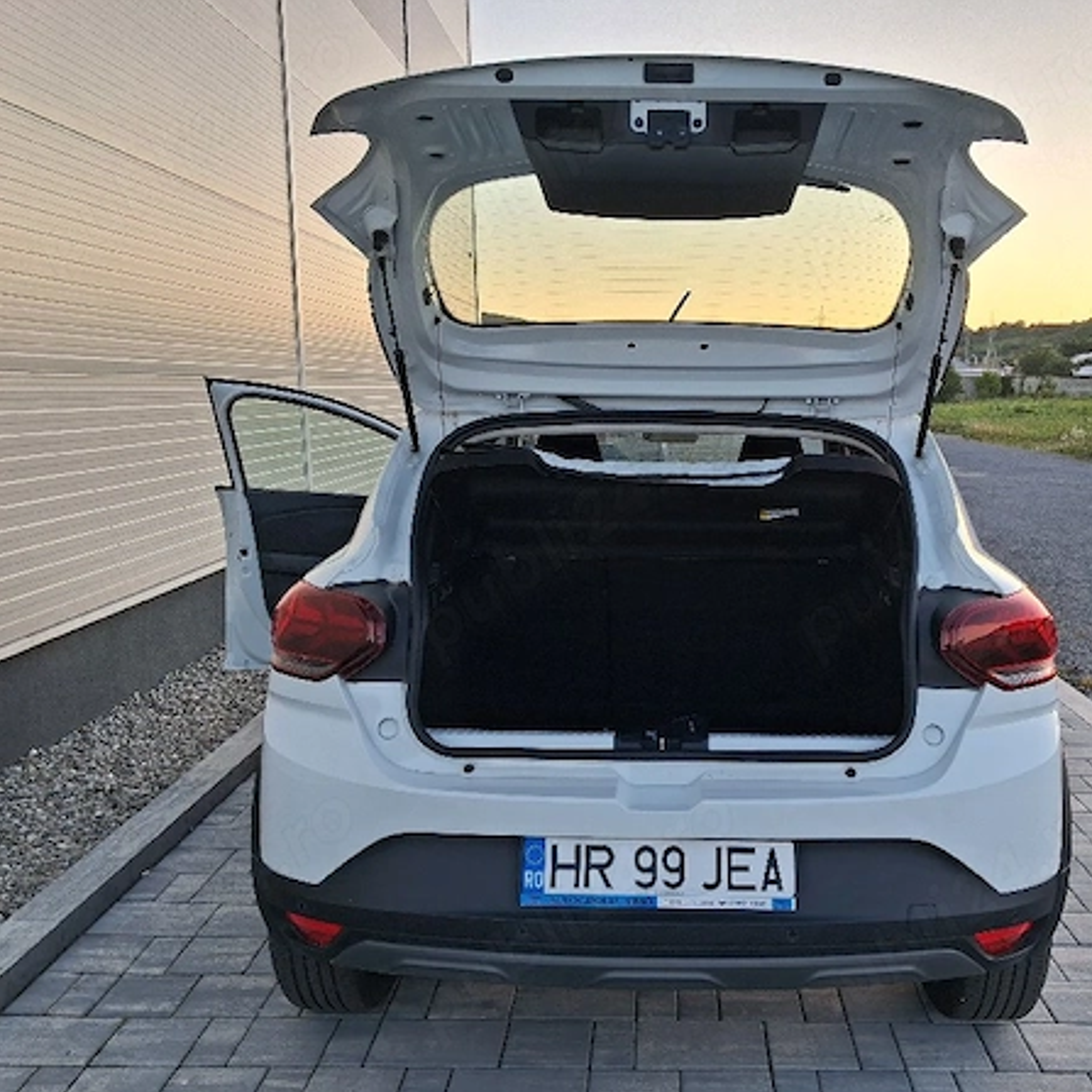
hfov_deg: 50.7
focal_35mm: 32
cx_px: 672
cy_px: 545
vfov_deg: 51.1
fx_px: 1142
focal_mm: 4
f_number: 1.8
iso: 25
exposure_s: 1/120
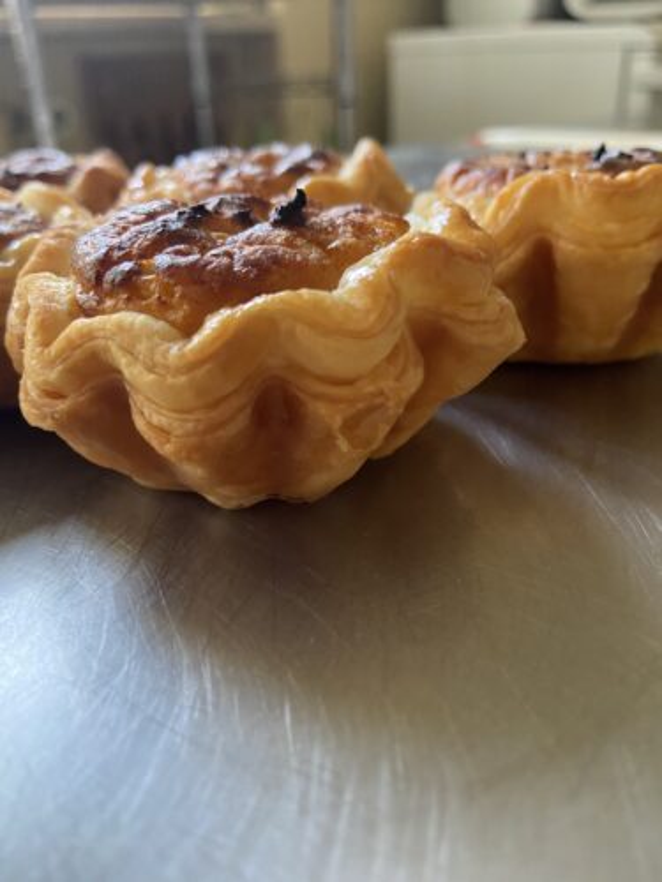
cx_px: 331
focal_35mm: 25
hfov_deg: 54.9
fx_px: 637
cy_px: 441
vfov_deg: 69.4
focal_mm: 4.25
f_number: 1.8
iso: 200
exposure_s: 1/60
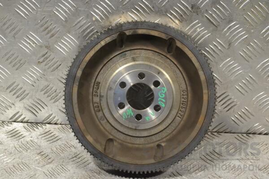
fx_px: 516
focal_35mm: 69
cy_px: 90
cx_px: 134
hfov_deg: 29.2
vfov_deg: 19.7
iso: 3200
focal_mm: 46
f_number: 8
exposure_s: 1/250
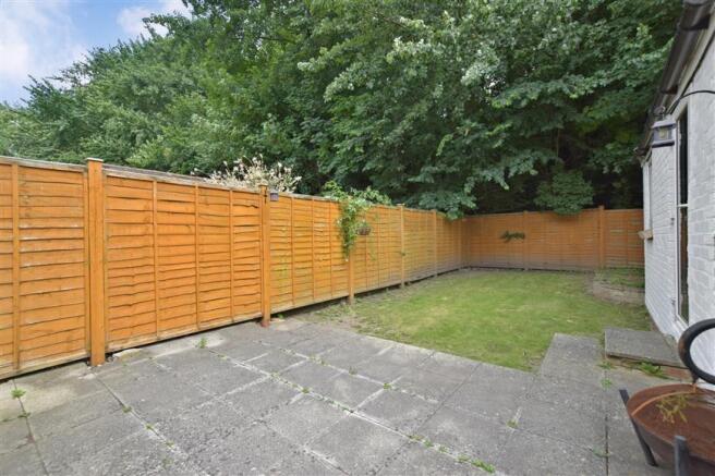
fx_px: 298
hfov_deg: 100.4
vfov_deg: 77.3
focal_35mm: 15
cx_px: 358
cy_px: 238
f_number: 10
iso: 400
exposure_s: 1/200
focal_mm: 10
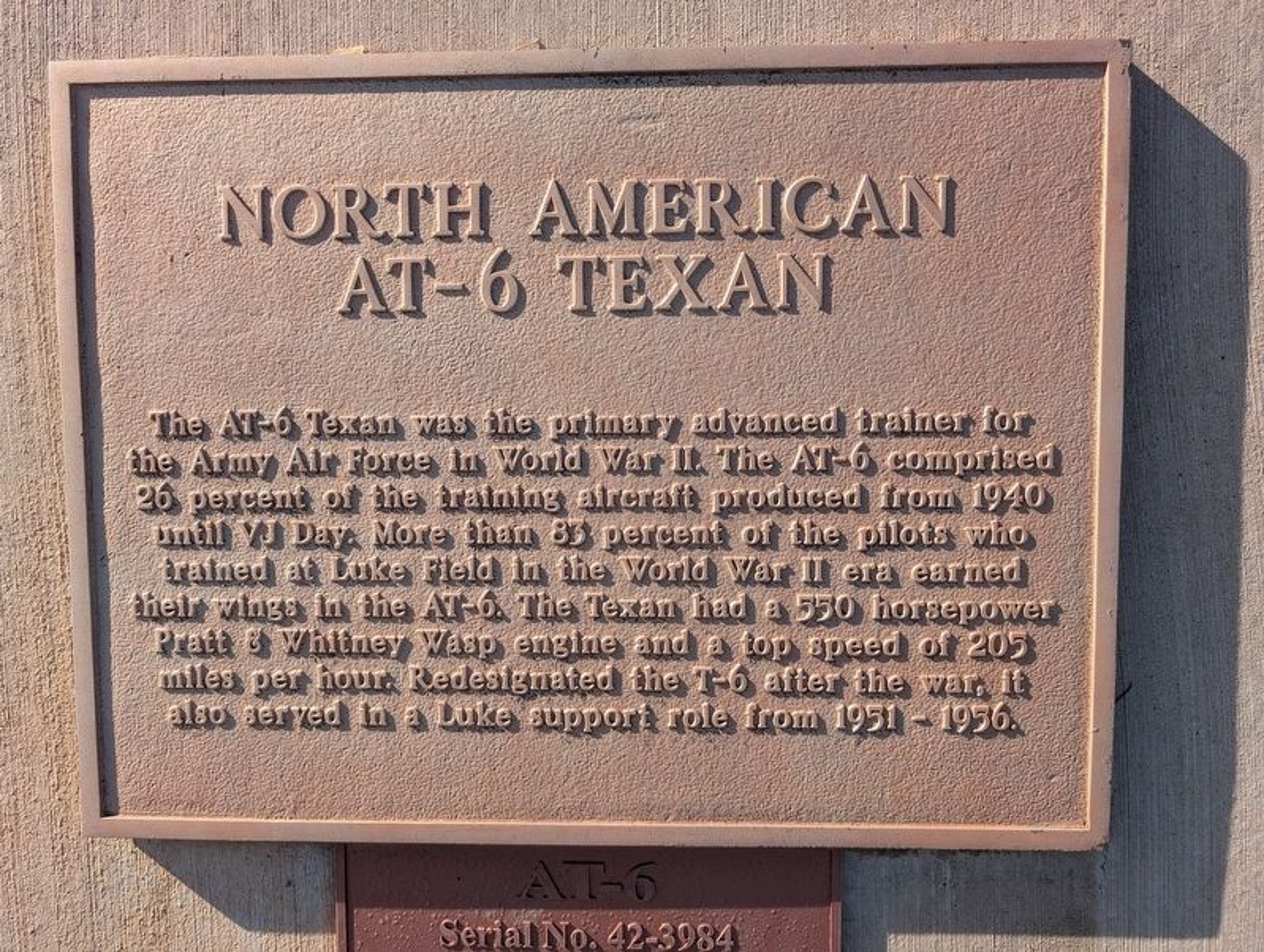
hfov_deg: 71.5
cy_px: 476
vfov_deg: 57.0
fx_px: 878
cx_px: 632
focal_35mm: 24
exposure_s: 1/483
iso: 20
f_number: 1.68
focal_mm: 6.9
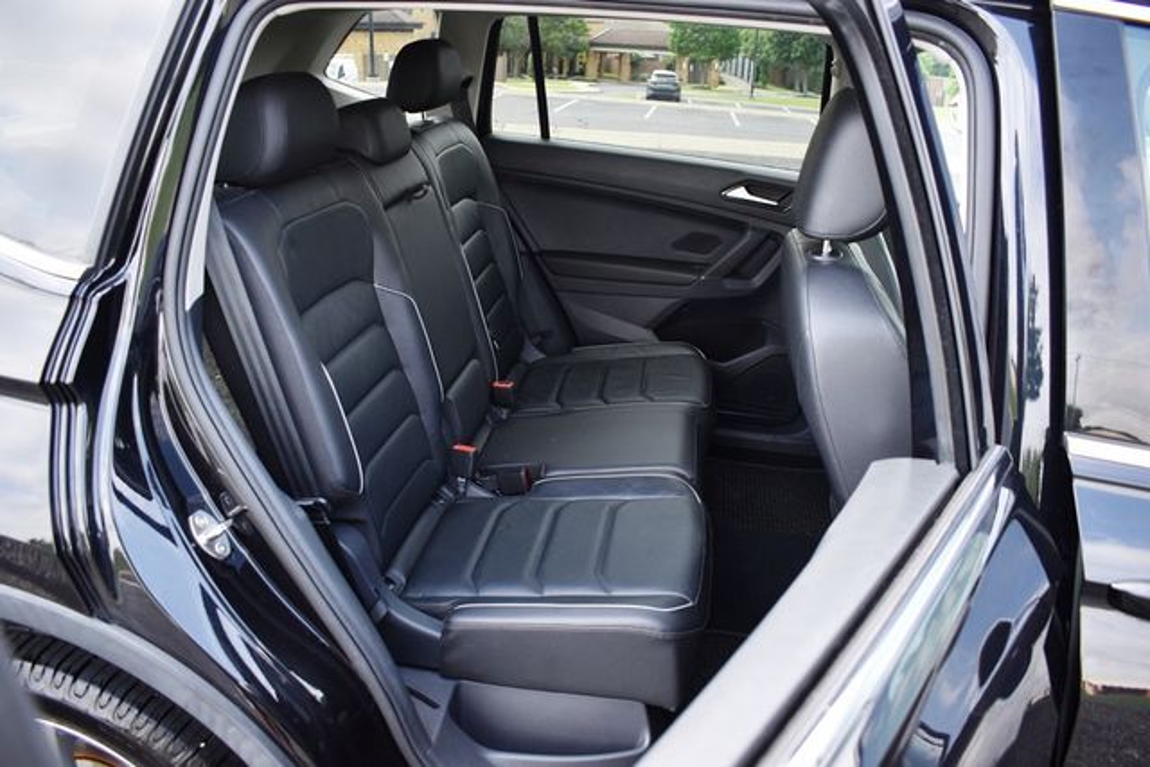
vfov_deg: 48.0
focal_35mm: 27
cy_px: 384
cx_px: 575
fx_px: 863
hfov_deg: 67.4
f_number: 3.5
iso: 400
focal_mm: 18
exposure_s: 1/250
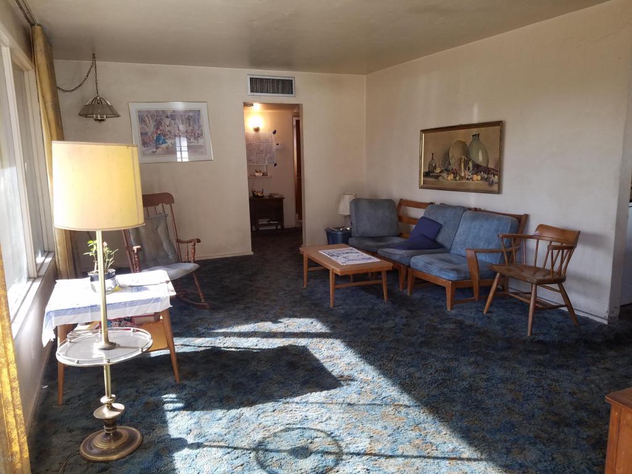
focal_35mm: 26
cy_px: 237
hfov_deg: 67.3
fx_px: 475
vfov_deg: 53.1
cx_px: 316
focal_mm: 4.2
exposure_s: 1/60
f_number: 1.7
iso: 100
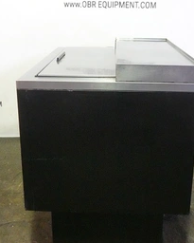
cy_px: 91
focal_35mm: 44
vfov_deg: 41.7
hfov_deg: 34.1
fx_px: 316
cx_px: 109
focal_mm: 11.29
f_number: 9
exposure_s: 1/20
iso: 3200
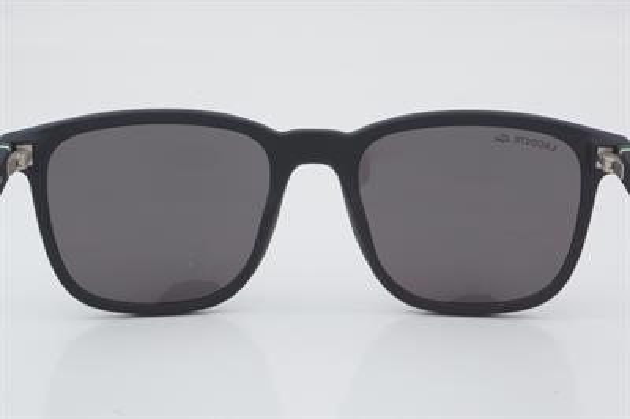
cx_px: 315
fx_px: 1443
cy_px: 210
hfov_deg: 24.6
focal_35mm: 82
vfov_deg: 16.5
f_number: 32
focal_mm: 55
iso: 100
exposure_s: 1/3
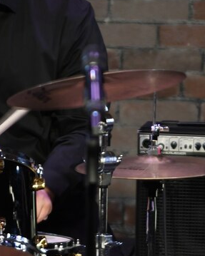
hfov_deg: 1.4
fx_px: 8134
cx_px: 20
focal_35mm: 1072
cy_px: 140
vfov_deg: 1.8
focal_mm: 200
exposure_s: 1/60
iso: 320
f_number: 3.2
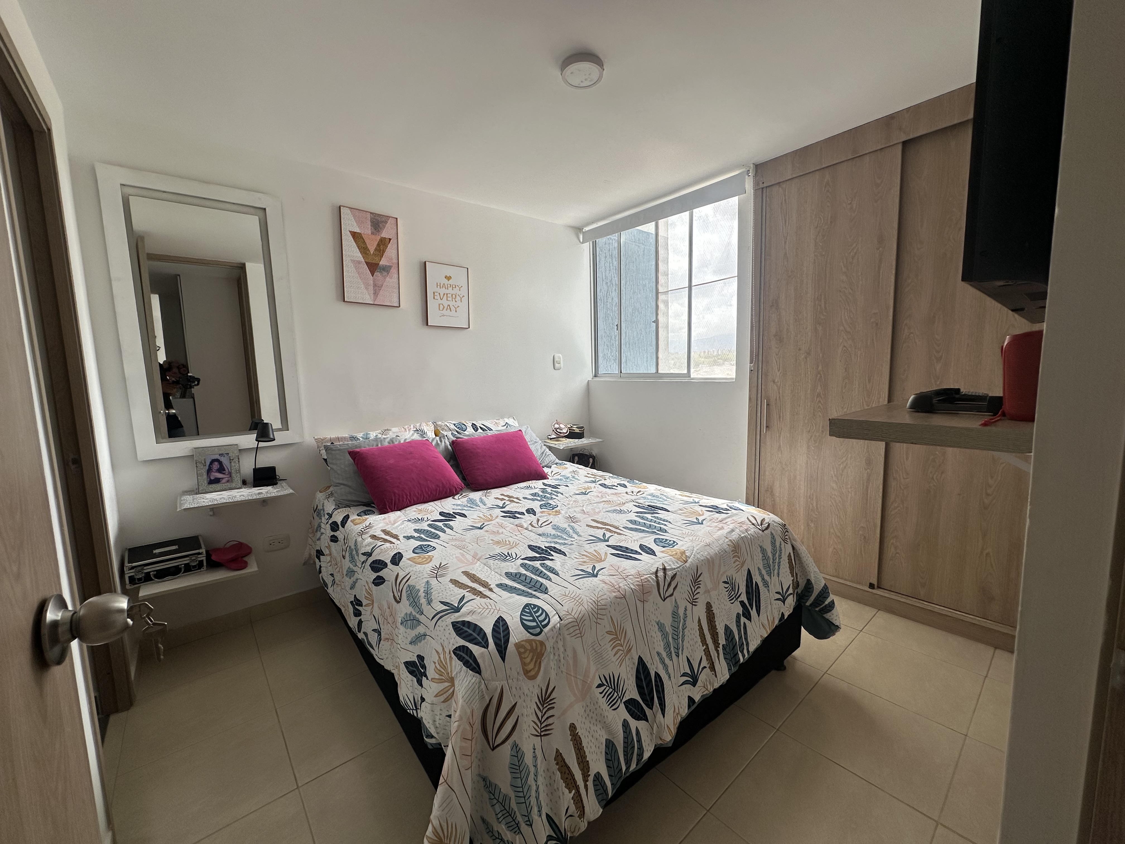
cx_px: 562
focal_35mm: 14
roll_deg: +1.9
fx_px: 455
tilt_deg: -6.2
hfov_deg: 102.1
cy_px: 422
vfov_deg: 85.7
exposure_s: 1/317
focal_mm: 2.22
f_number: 2.2
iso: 40
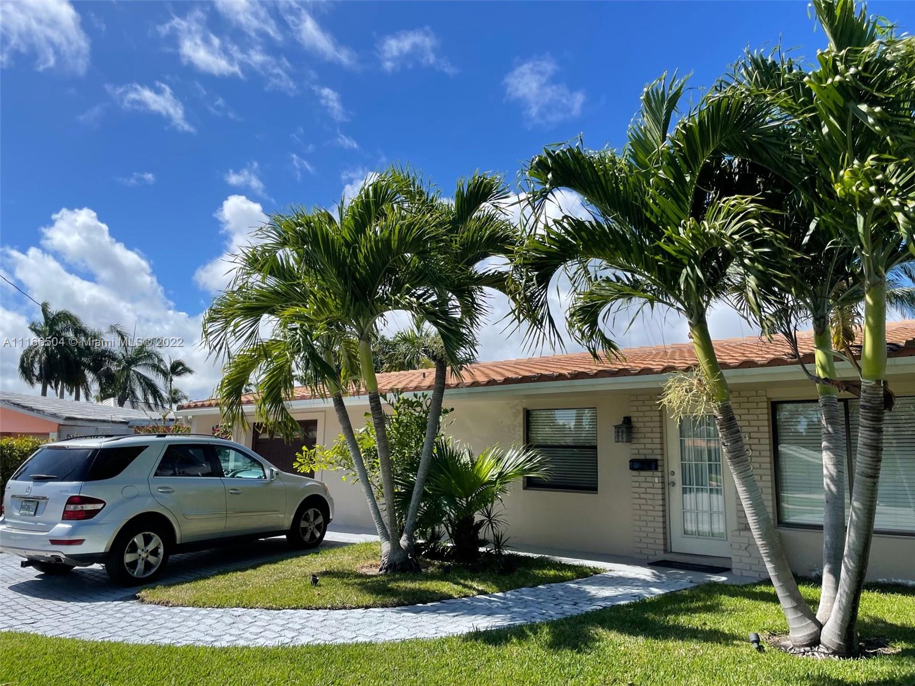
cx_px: 458
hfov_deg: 67.3
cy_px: 343
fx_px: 687
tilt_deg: +10.2
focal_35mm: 26
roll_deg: -1.4
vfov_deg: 53.1
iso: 32
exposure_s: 1/3861
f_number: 1.6
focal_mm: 4.2
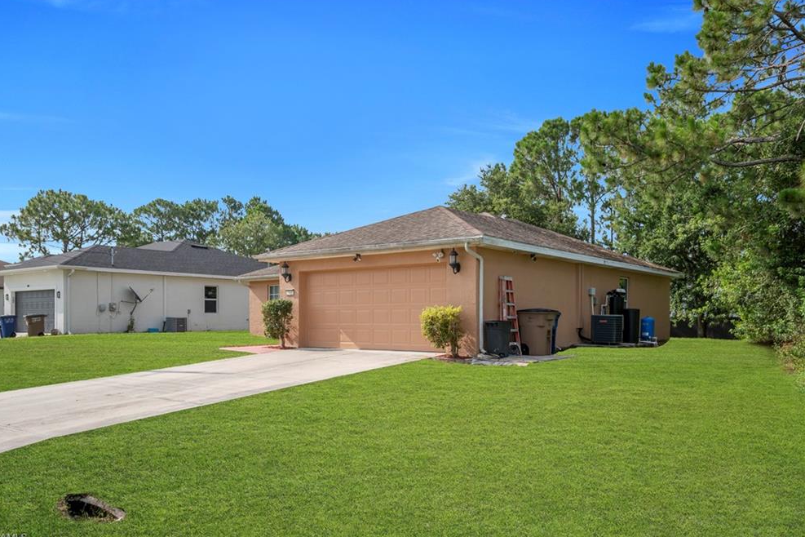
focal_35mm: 28
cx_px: 388
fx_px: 626
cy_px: 267
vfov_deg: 46.4
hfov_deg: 65.5
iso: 100
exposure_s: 1/320
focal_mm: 18
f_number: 8
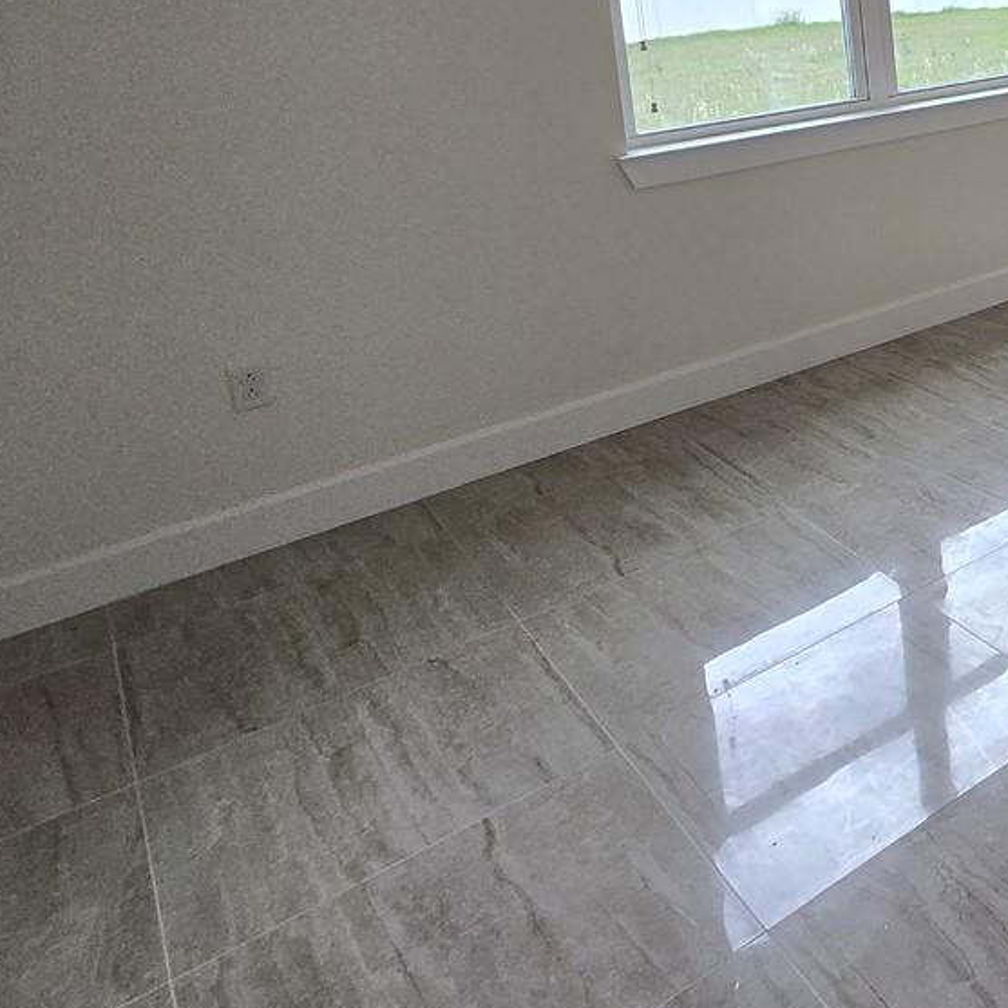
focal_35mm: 33
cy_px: 94
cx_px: 1261
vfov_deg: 45.0
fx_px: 1087
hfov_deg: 36.1
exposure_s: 1/60
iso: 100
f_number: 2.2
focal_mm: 1.7
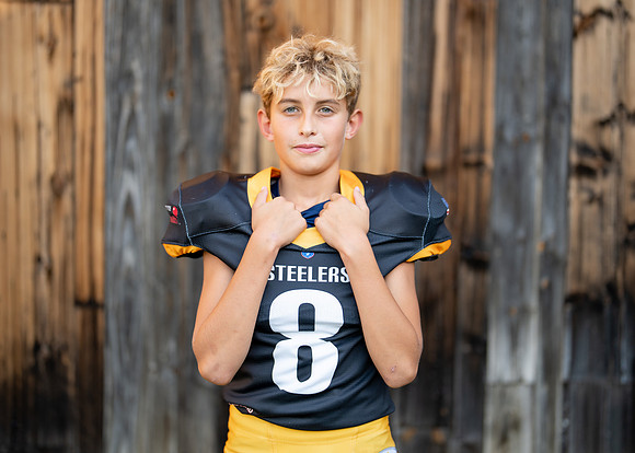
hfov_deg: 37.2
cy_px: 226
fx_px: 945
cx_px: 318
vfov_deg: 27.0
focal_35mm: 52
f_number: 1.2
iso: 100
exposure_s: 1/1600
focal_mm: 50
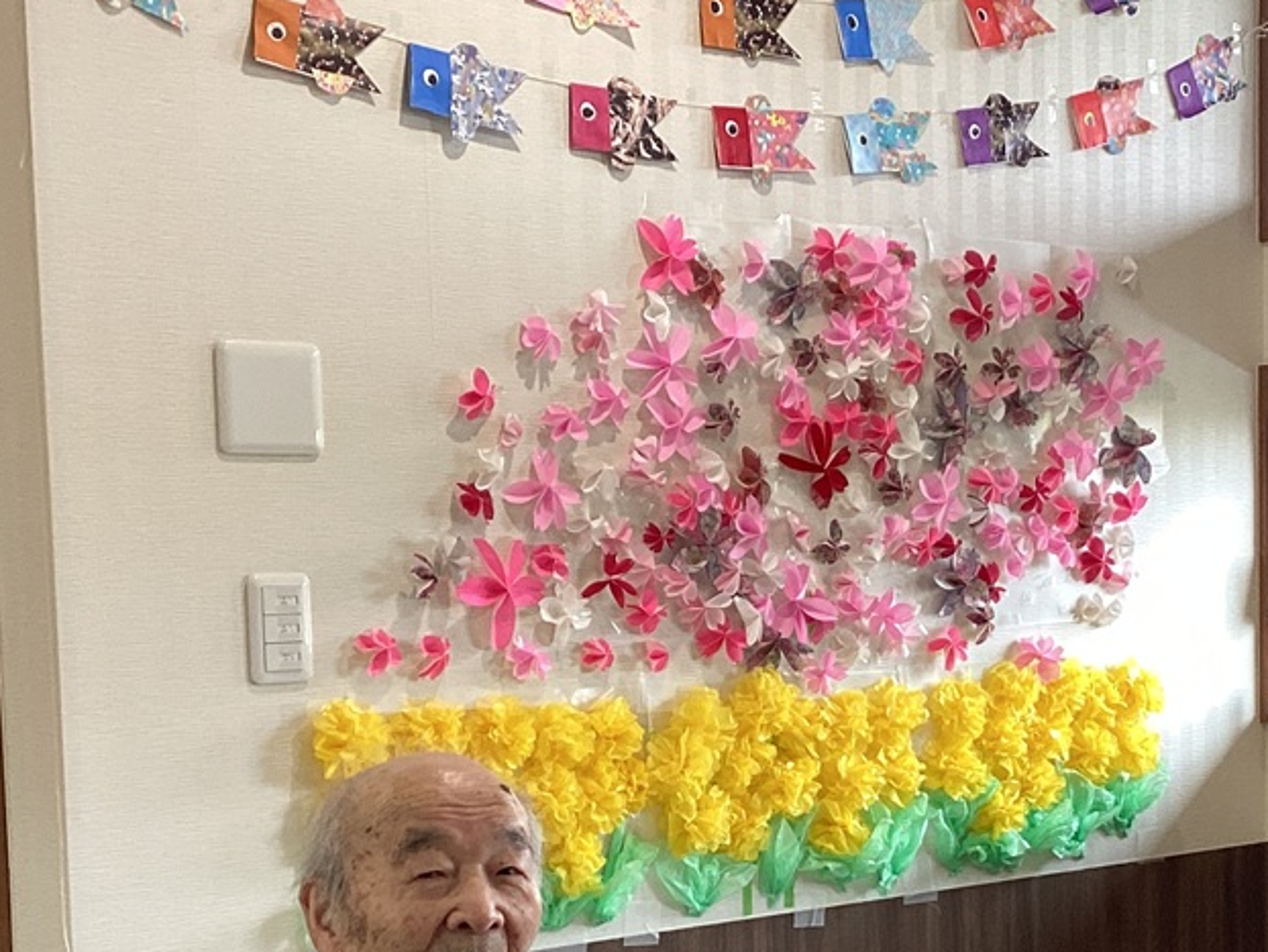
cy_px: 708
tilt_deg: -5.8
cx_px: 945
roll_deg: -0.1
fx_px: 2382
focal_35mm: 65
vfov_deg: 22.4
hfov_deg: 29.4
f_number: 2.4
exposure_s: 1/50
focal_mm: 3.3
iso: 64
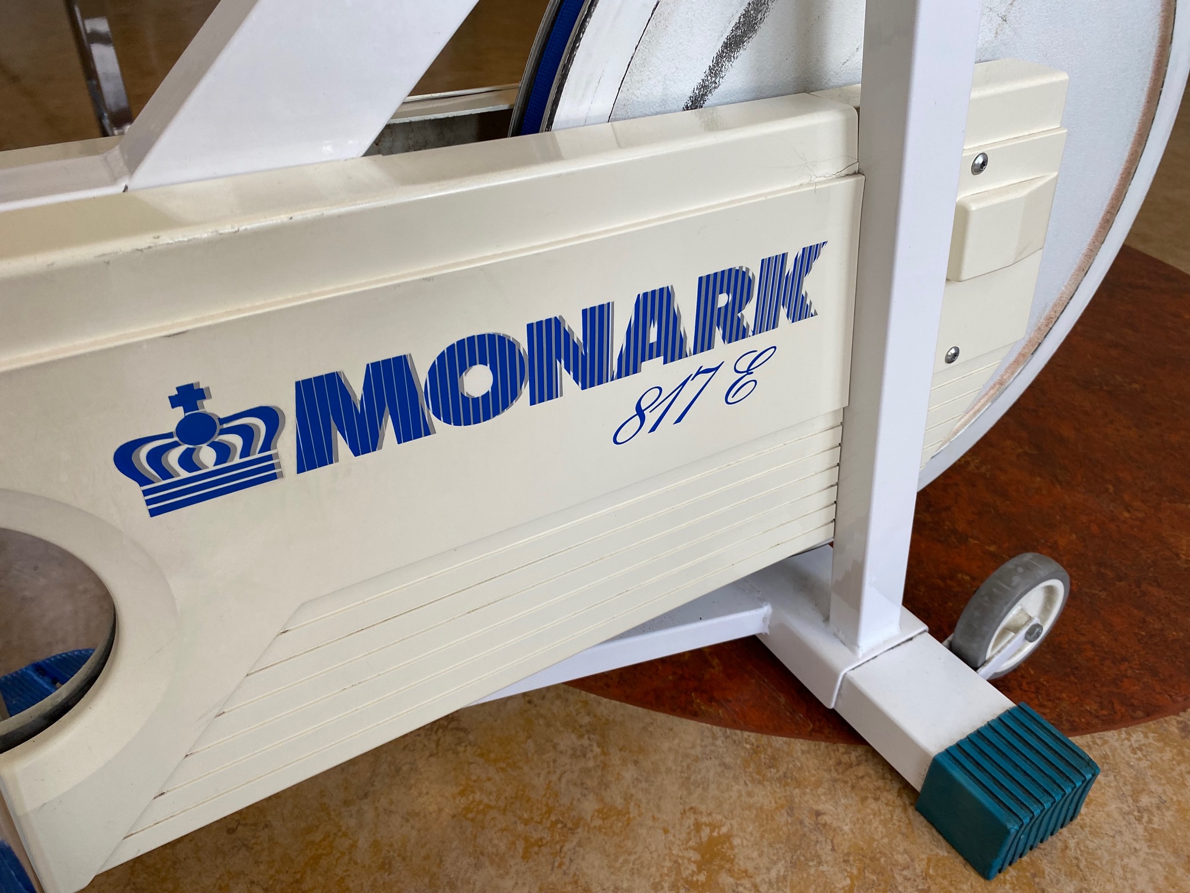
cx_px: 595
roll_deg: -1.0
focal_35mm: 26
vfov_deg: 53.1
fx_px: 894
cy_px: 446
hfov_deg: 67.3
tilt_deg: -35.6
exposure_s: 1/100
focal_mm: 4.25
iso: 64
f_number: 1.8
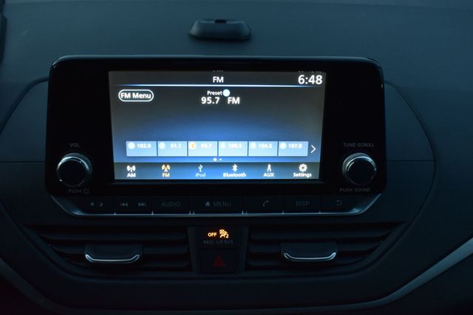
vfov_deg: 35.5
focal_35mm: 38
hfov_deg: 51.3
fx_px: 492
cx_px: 236
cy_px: 158
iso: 1250
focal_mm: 25
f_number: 6.3
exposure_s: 1/15
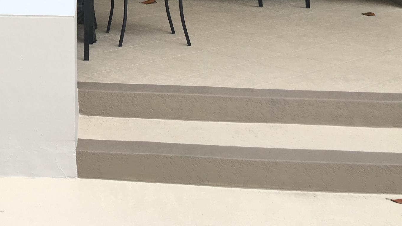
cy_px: -86
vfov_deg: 16.1
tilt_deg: +1.5
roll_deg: +0.1
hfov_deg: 28.4
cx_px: 2
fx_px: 746
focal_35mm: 70
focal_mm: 4.15
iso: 25
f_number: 2.2
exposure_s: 1/496
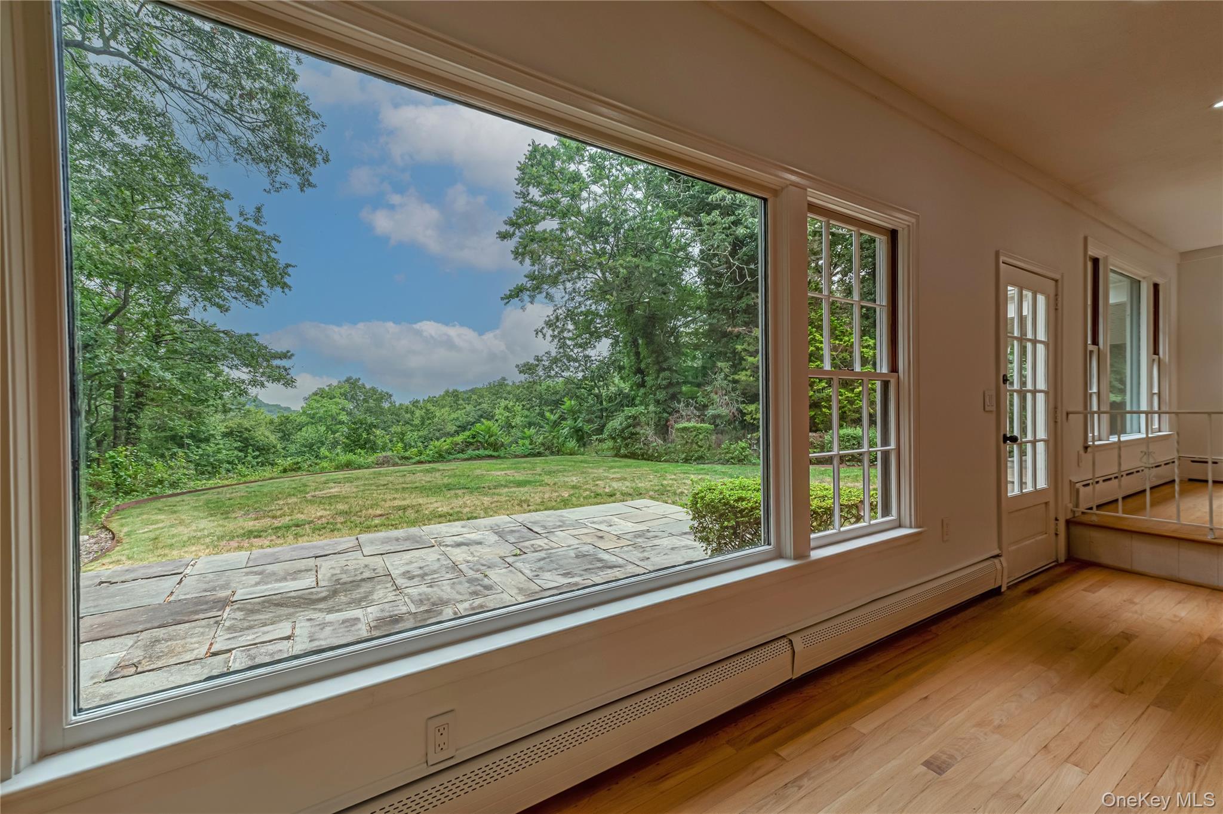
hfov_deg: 104.3
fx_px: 475
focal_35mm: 14
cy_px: 407
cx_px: 612
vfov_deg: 81.1
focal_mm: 14
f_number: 5
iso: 100
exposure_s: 1/320
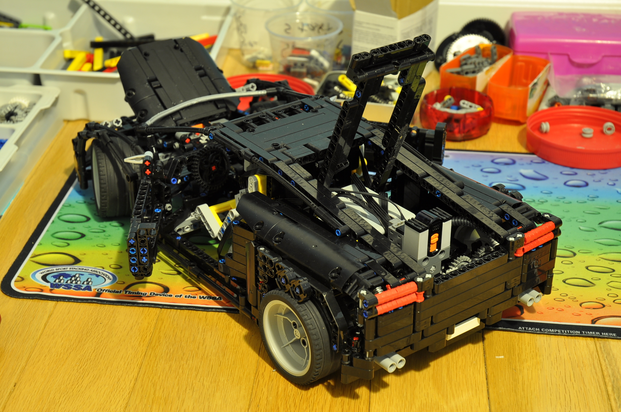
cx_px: 310
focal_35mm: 69
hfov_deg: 29.3
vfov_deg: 19.7
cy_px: 206
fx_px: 1189
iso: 200
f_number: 7.1
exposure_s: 2
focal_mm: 46
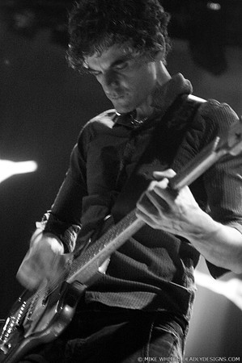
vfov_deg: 19.5
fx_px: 1061
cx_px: 121
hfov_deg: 13.0
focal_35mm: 105
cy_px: 182
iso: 1600
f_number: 2.8
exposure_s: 1/50
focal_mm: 70
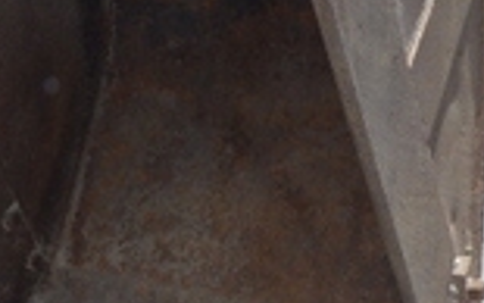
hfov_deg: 22.4
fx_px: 1214
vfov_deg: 14.2
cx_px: 131
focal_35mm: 92
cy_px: 125
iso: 125
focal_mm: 5
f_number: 4.2
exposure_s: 1/640
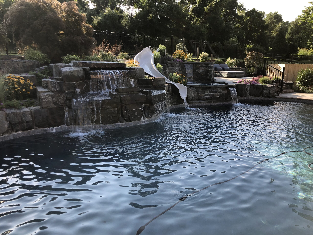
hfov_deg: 63.4
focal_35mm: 28
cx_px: 156
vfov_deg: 49.7
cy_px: 118
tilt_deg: -11.6
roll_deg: +0.2
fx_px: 253
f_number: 1.8
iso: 20
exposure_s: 1/442
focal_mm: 4
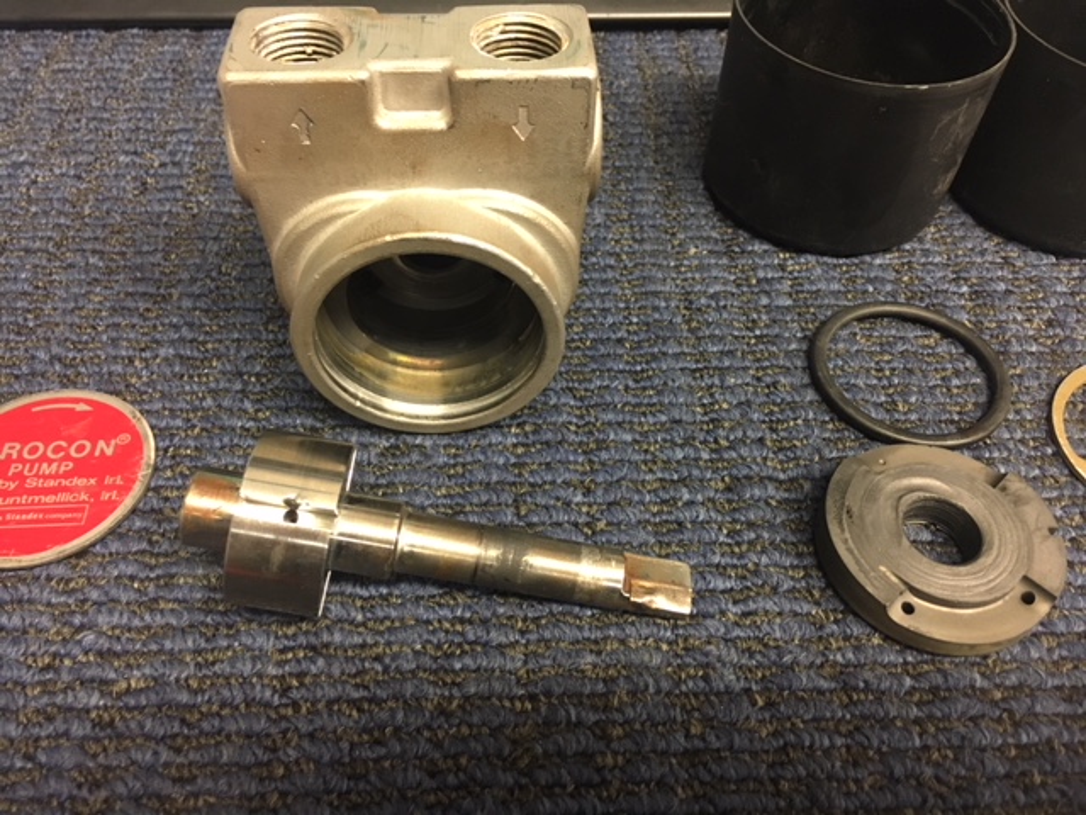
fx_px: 910
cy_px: 408
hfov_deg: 61.7
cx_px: 543
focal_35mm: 29
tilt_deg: -50.7
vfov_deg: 48.2
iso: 200
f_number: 2.2
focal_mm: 4.15
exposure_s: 1/33
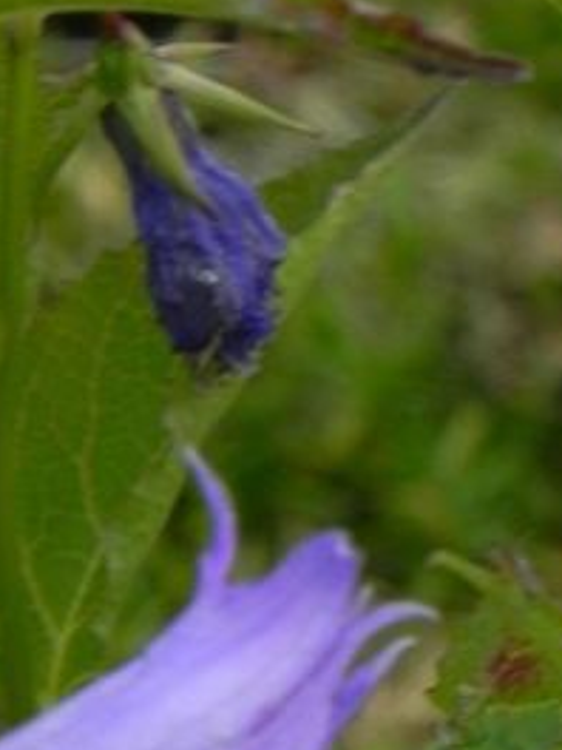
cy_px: -349
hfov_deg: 1.7
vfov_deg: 2.2
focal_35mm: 881
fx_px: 19071
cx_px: 729
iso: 160
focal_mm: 51.8
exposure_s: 1/20
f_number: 5
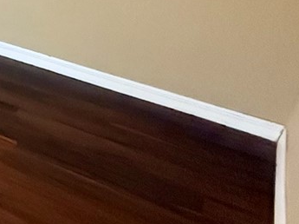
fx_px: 561
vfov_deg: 20.9
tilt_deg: -18.4
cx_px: -307
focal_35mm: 65
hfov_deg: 18.5
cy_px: -51
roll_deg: +2.1
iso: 1250
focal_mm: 2.22
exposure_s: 1/60
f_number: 2.2
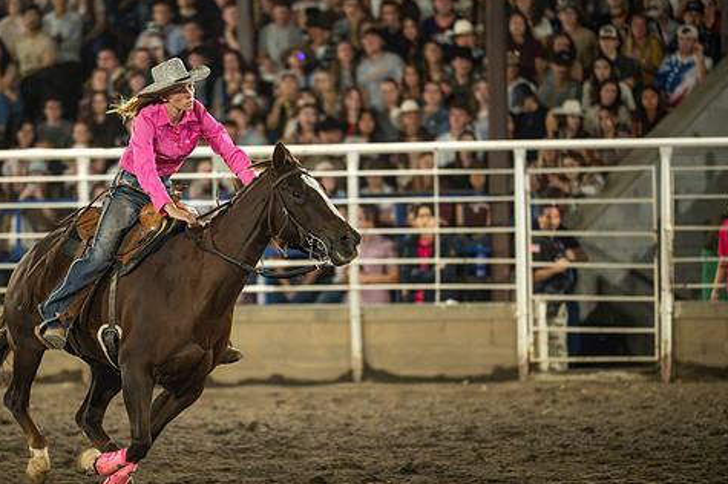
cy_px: 291
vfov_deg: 4.6
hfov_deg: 6.9
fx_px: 6042
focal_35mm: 299
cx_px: 218
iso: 3200
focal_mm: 200
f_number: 2.8
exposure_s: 1/640
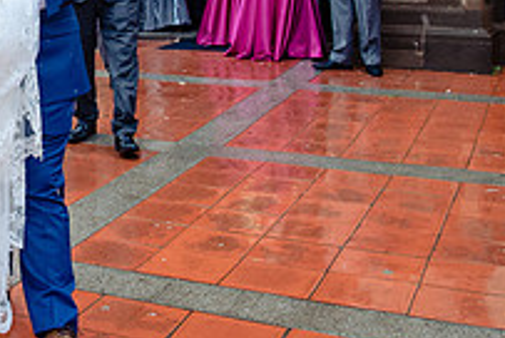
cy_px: -26
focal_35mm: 71
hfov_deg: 26.0
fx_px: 997
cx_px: -67
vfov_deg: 18.6
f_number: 7.1
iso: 1250
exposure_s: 1/1000
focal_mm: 24
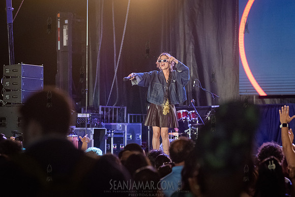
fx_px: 1132
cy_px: 86
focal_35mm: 138
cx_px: 151
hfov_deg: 14.8
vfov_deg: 9.9
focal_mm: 120
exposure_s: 1/400
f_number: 3.5
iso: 6400
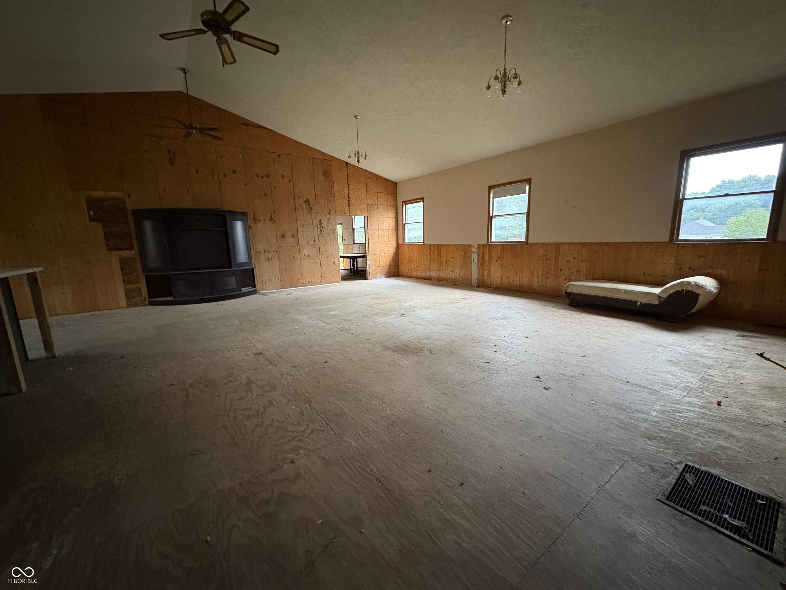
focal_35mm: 14
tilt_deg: -10.2
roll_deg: +1.7
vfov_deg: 85.7
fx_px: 318
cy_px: 295
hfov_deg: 102.1
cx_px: 393
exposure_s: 1/43
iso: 800
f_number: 2.2
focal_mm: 2.22
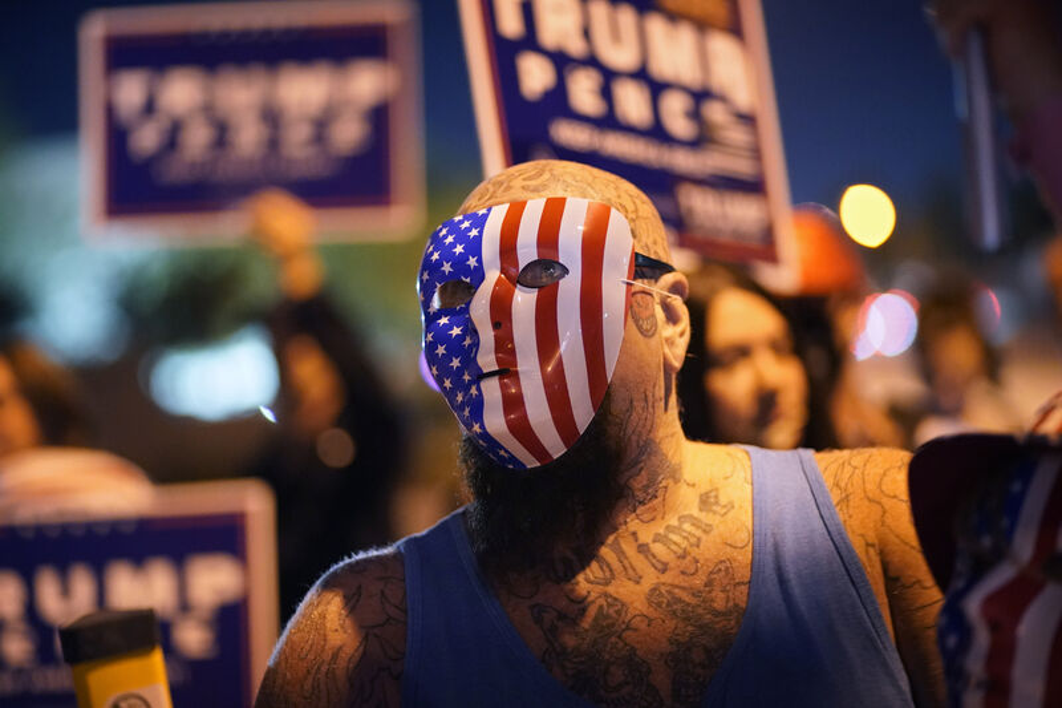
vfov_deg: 16.1
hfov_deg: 23.9
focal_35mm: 85
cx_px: 531
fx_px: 2507
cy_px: 354
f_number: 1.8
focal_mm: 85
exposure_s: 1/40
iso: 8000
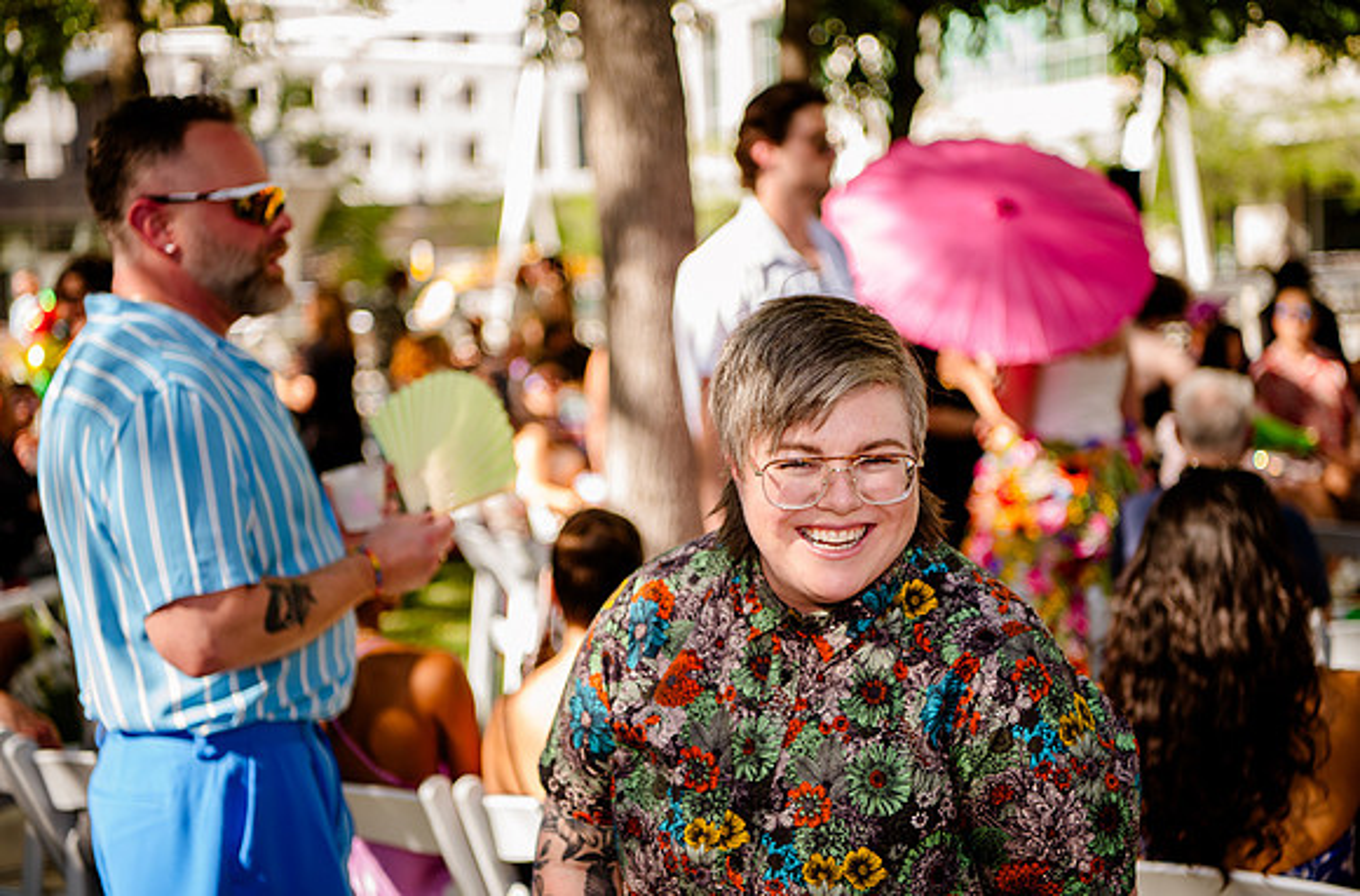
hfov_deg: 32.4
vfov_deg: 21.7
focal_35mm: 62
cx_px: 680
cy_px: 448
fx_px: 2339
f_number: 2.8
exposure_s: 1/400
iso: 200
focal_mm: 60
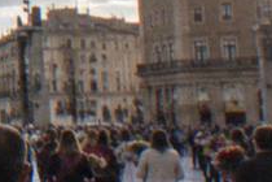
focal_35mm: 167
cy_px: -20
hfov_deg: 11.4
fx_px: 1262
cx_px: -215
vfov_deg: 8.2
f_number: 9
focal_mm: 35
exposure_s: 1/400
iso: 500
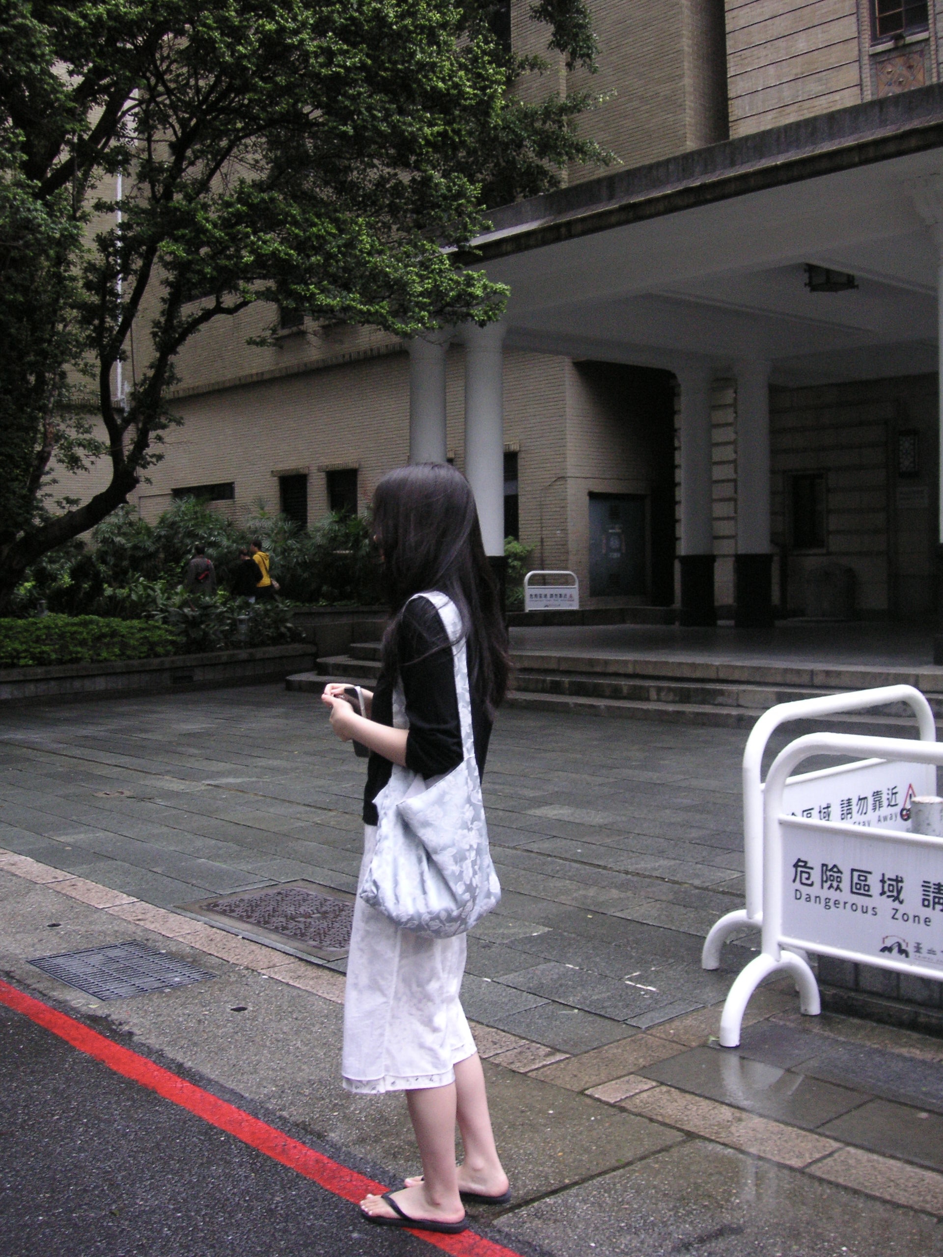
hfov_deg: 38.7
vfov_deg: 50.1
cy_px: 628
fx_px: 1344
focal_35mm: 37
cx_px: 472
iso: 100
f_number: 2.8
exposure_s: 1/45
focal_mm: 6.1
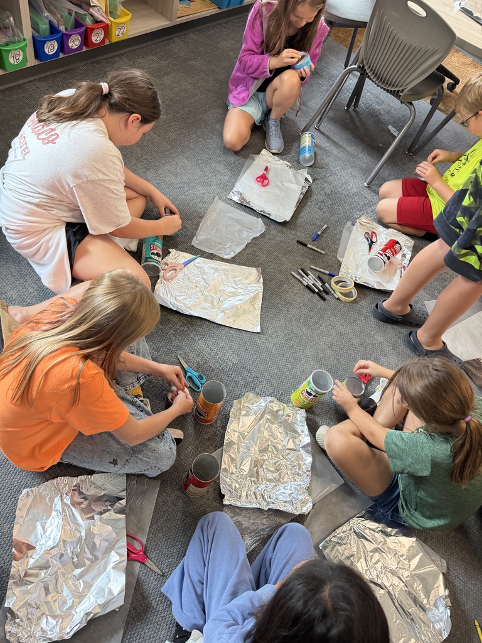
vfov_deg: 71.6
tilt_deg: -54.7
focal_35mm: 24
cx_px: 241
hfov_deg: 56.8
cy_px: 322
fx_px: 446
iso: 250
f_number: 1.78
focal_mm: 6.76
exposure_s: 1/60
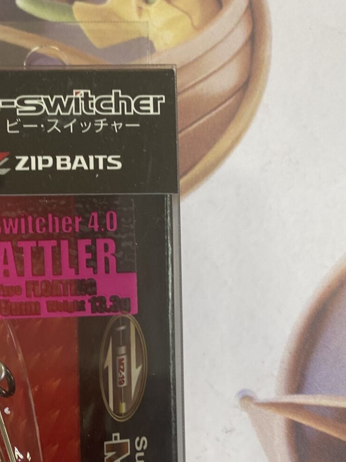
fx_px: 906
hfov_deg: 21.1
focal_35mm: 68
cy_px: 459
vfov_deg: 27.0
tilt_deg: -86.1
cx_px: 33
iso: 64
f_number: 1.8
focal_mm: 4.25
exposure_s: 1/60
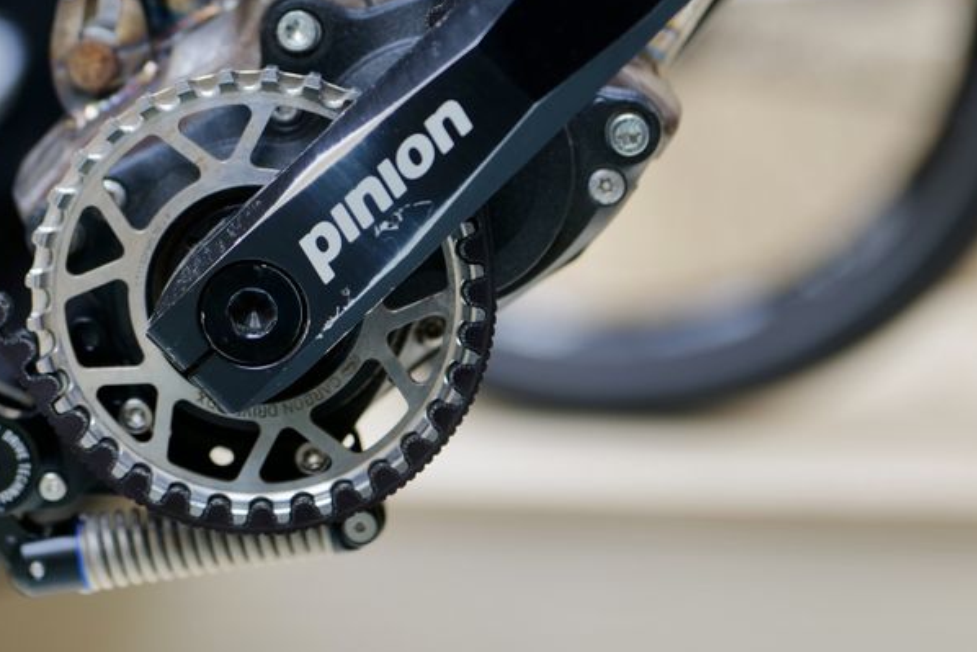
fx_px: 2904
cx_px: 292
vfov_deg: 12.7
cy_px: 24
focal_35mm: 107
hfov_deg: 19.0
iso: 100
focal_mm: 50
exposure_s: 1/160
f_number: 1.4
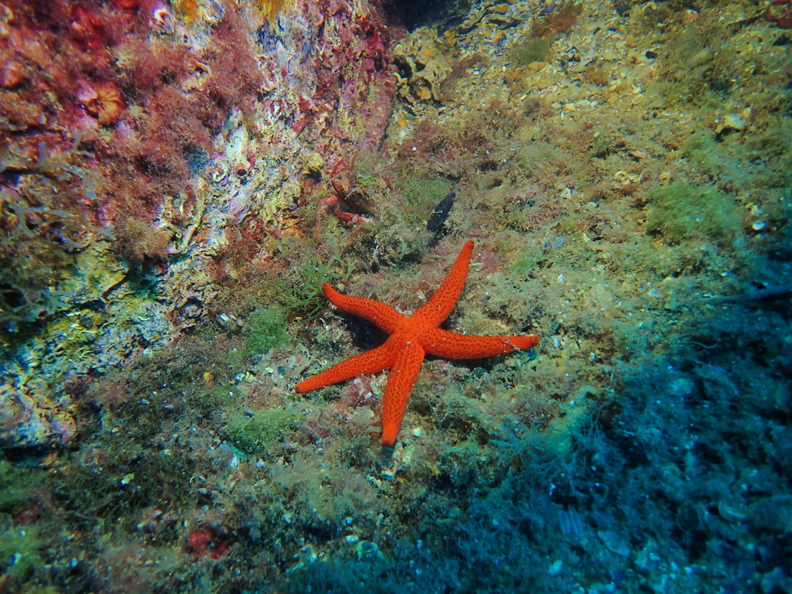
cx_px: 396
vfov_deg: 54.9
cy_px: 297
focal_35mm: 25
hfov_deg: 69.4
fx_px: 572
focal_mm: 4.5
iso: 125
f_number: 2
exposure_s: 1/60
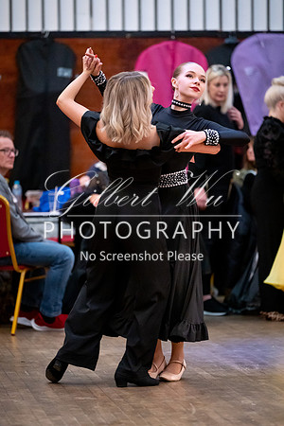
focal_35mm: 188
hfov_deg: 7.3
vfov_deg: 10.9
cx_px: 142
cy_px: 213
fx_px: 2224
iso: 6400
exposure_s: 1/400
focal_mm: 188
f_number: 2.8
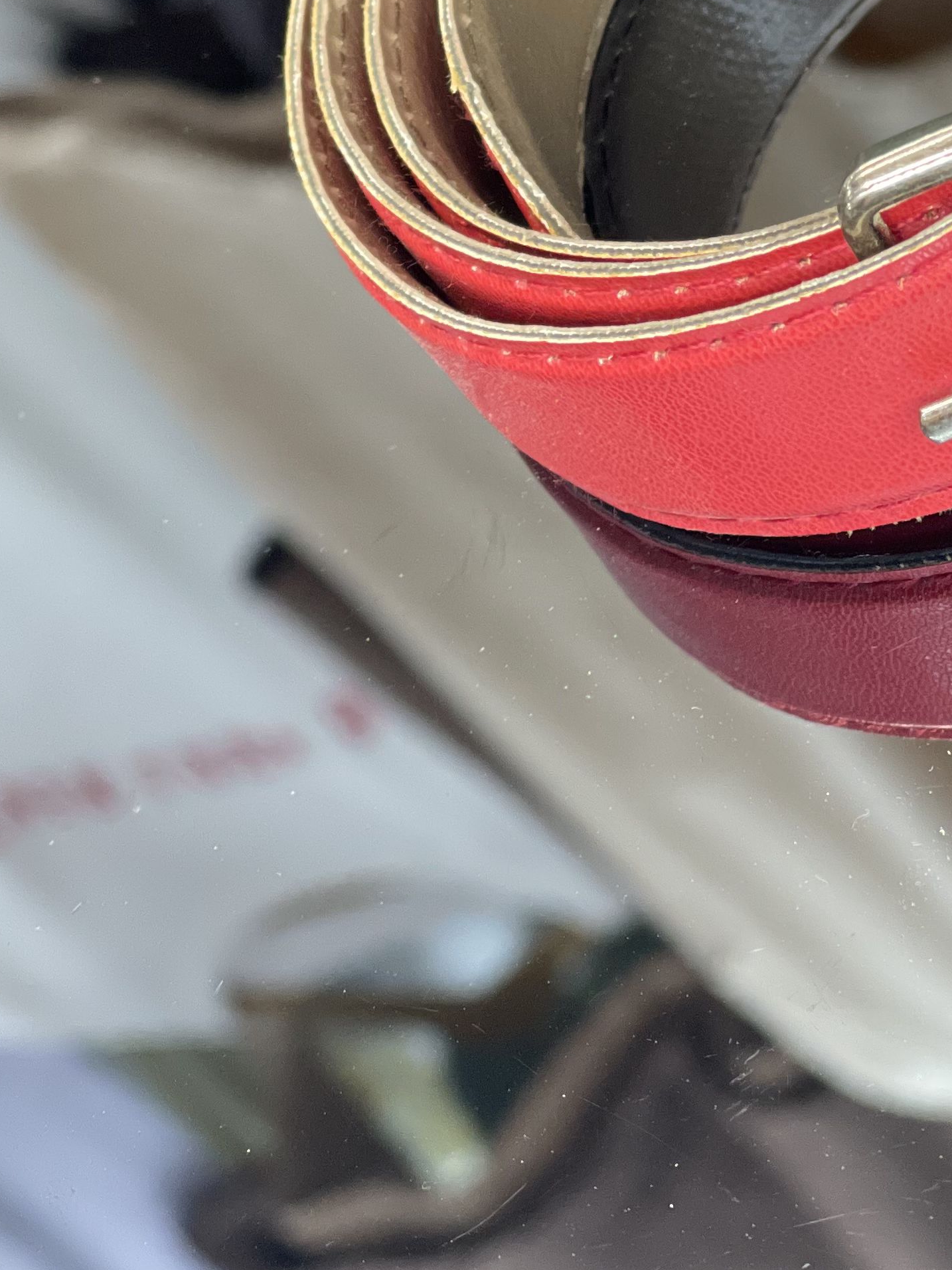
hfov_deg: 10.9
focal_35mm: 135
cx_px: 772
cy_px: 11
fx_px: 4949
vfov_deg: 14.4
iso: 250
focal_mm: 7.5
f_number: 2.2
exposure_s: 1/100
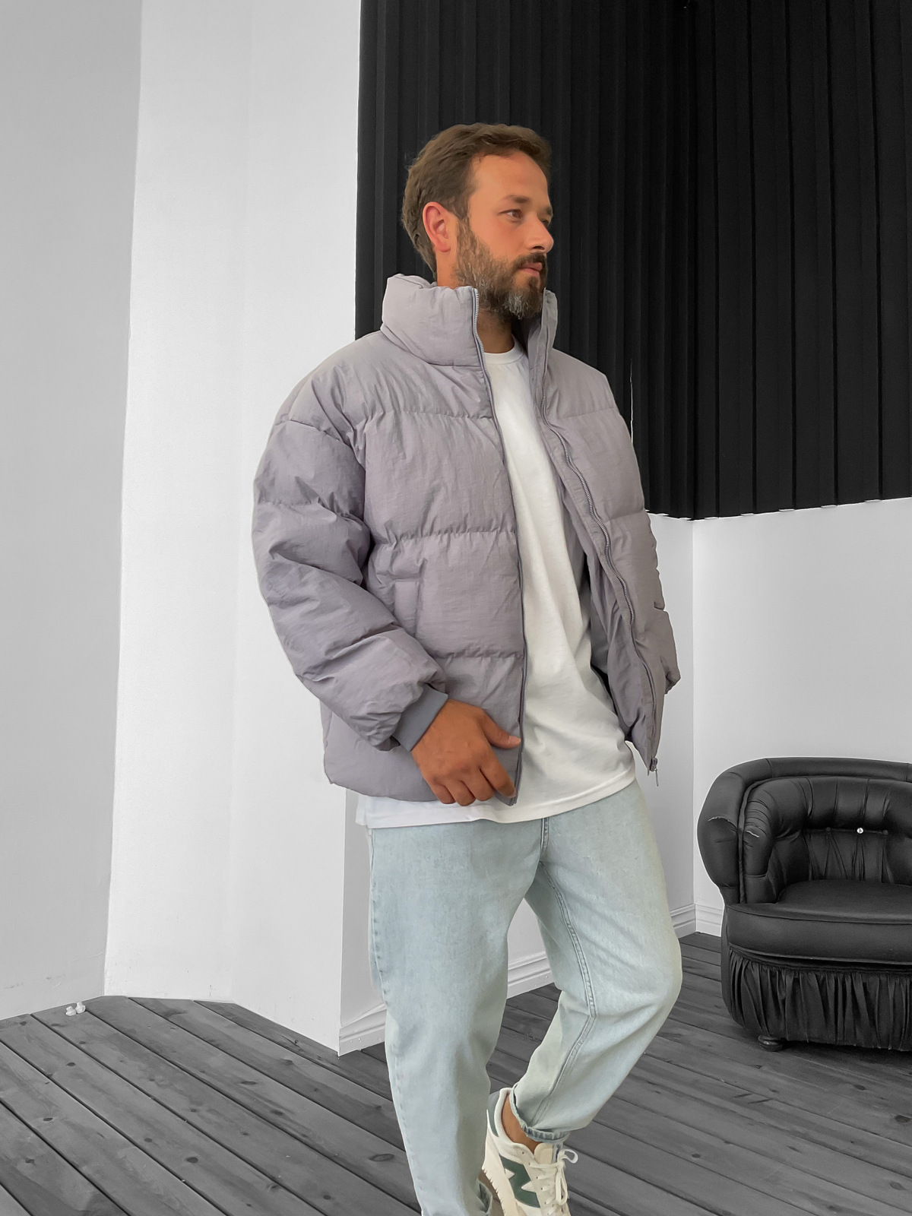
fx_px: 1019
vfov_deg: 61.7
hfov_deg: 48.2
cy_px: 608
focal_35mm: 29
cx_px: 456
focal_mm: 3
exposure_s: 1/120
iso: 50
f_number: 1.8
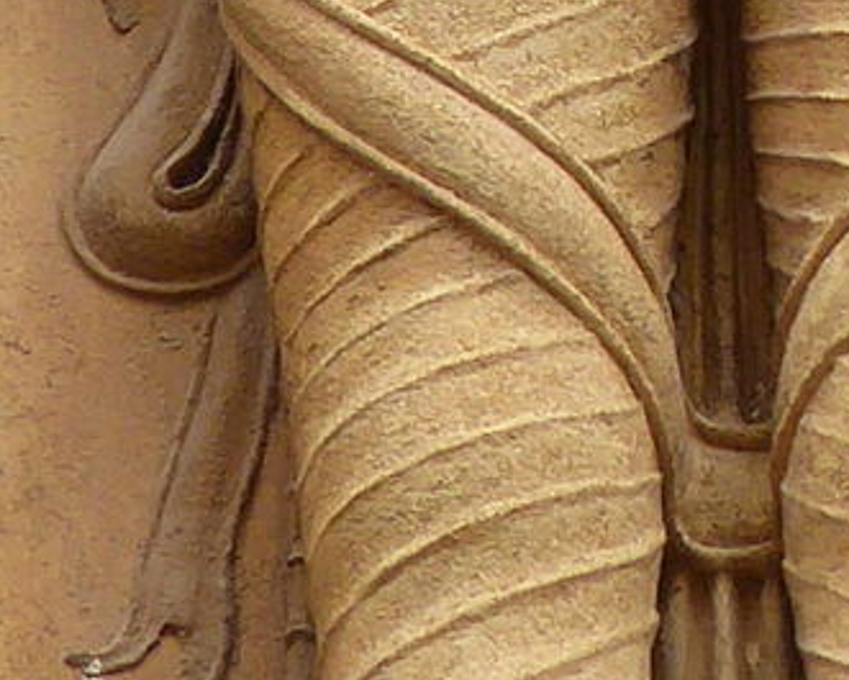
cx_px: 718
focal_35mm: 272
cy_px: -221
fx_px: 6837
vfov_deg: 5.7
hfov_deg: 7.1
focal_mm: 6.3
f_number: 3.7
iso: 100
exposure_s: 1/60
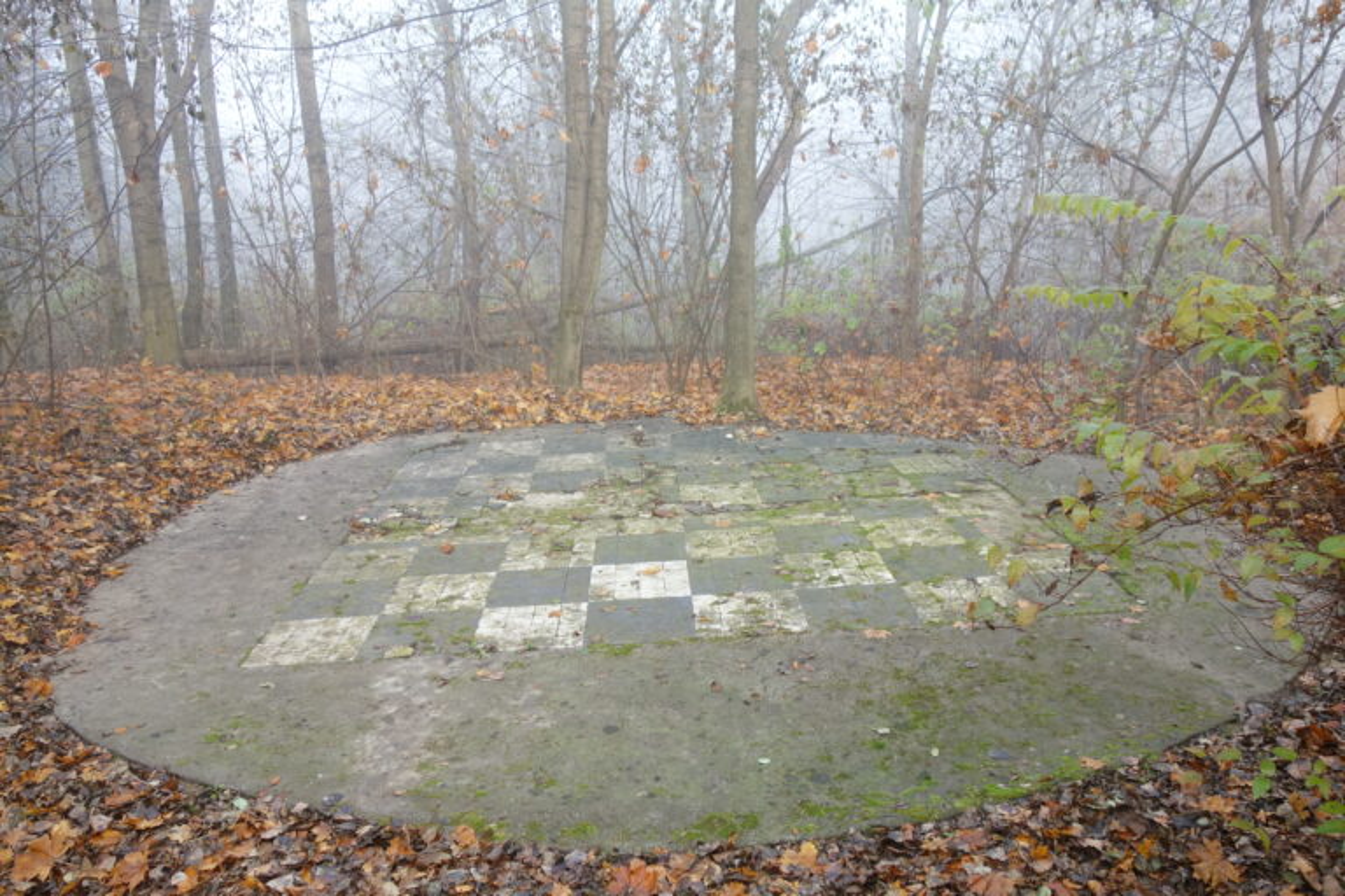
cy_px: 448
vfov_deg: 46.4
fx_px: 1046
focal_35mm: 28
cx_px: 672
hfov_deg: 65.5
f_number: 4
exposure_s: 1/100
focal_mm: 10.4
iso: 200
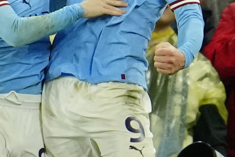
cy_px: -12
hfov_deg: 2.3
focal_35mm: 878
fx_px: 5731
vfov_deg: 1.6
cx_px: 63
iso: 2000
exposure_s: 1/1600
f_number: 2.8
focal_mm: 400
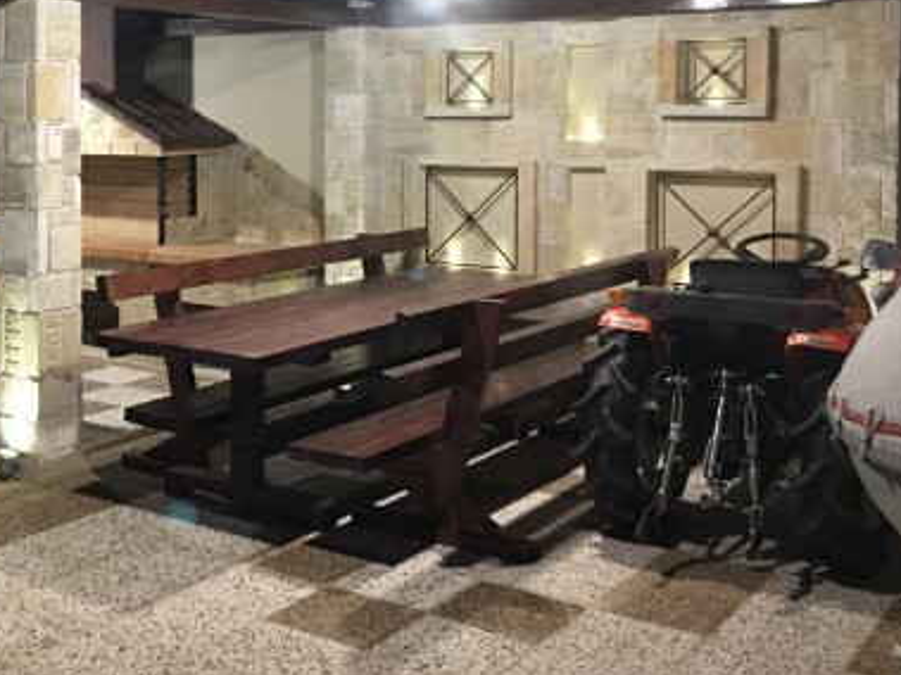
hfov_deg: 37.7
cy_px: 174
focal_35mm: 49
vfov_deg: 29.2
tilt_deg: -2.2
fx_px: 1275
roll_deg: -0.9
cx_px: 195
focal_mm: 4.15
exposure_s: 1/8
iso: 160
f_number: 2.2
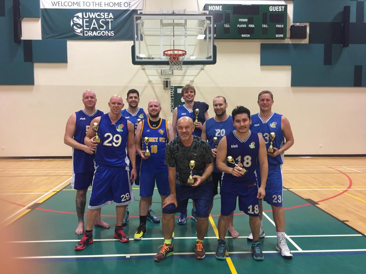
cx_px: 183
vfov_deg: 48.2
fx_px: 307
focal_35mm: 29
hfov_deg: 61.7
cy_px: 137
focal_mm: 4.15
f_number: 2.2
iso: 160
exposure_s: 1/33
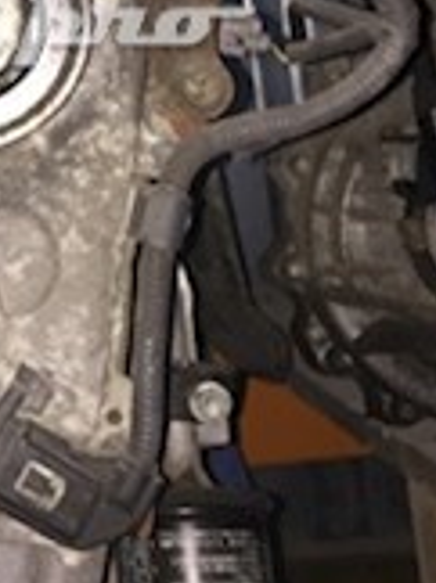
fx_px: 1448
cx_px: -180
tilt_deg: +4.9
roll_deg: +5.7
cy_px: -11
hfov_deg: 16.0
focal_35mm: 86
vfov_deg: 21.9
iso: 80
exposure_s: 1/17
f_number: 2.2
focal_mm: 4.15
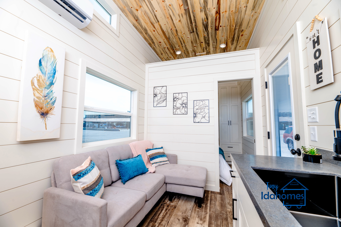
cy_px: 114
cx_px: 170
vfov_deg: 81.2
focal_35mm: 14
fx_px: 133
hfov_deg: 104.3
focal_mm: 14
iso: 64
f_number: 9
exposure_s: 1/80
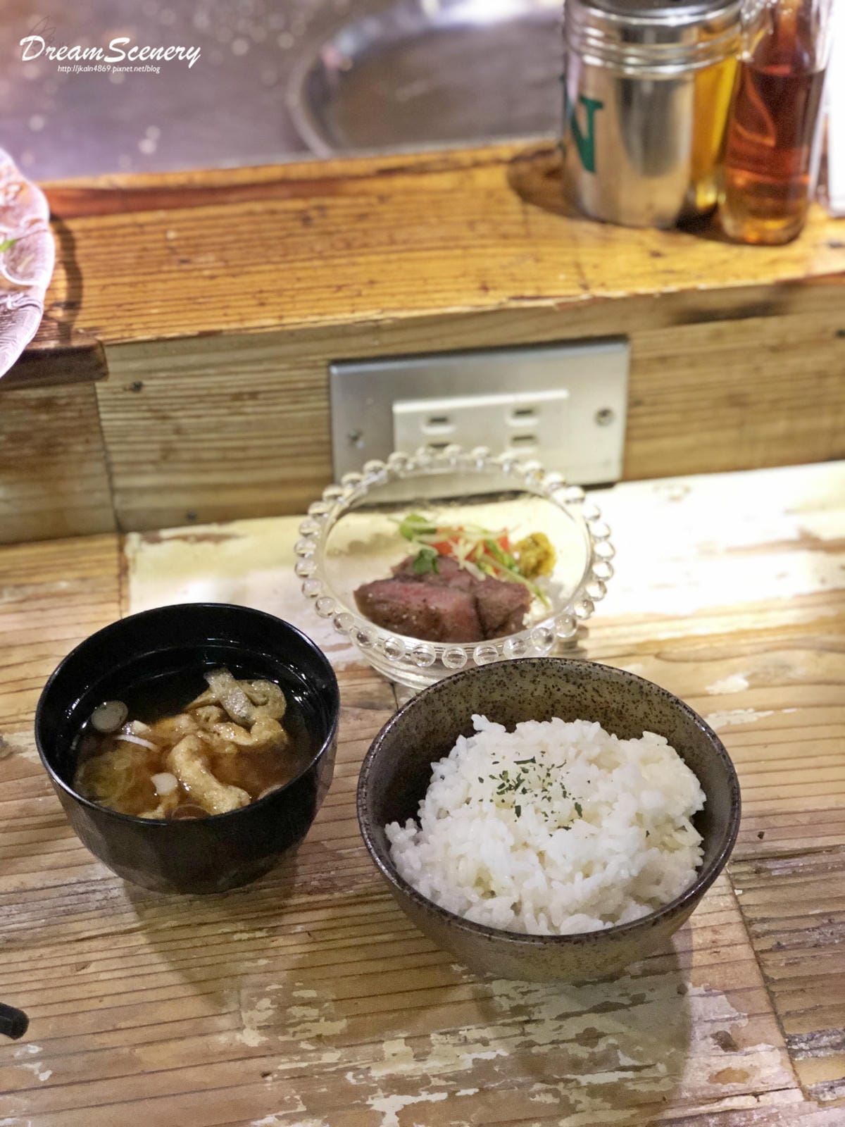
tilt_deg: -41.3
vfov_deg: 33.8
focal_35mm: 57
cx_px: 422
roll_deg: +0.9
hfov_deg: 25.7
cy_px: 564
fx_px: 1855
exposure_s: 1/30
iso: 320
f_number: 2.8
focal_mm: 6.6
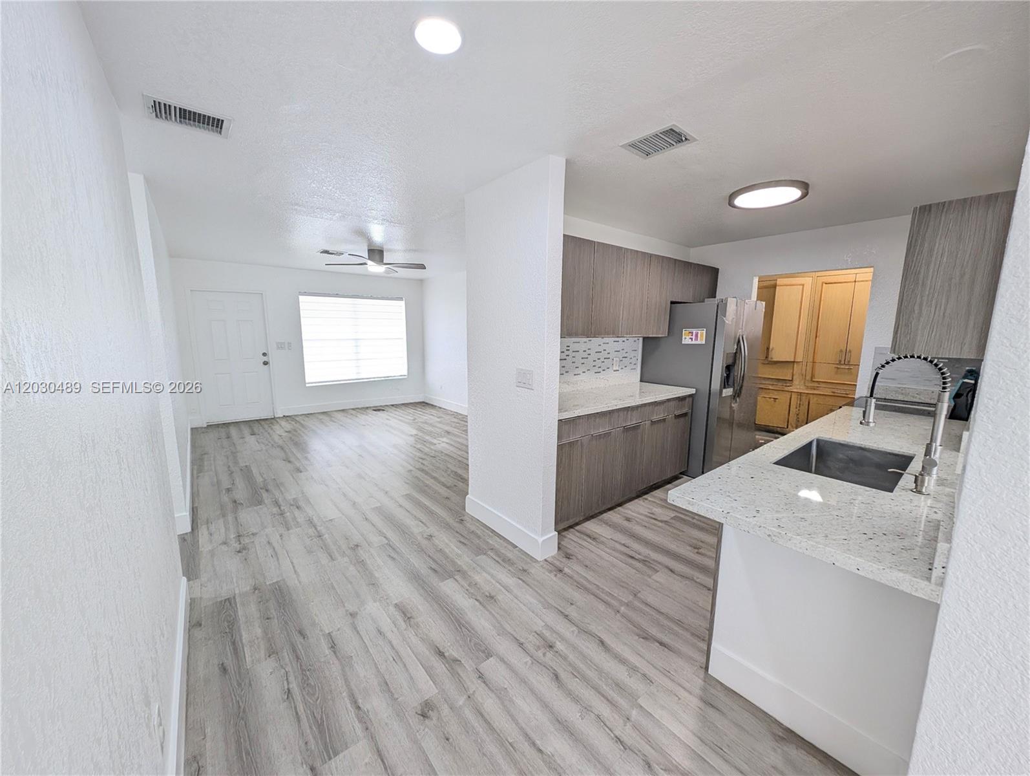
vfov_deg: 94.6
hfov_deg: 110.5
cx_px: 515
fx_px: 358
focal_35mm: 12
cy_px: 388
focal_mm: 2.23
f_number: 1.95
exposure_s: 1/120
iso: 205
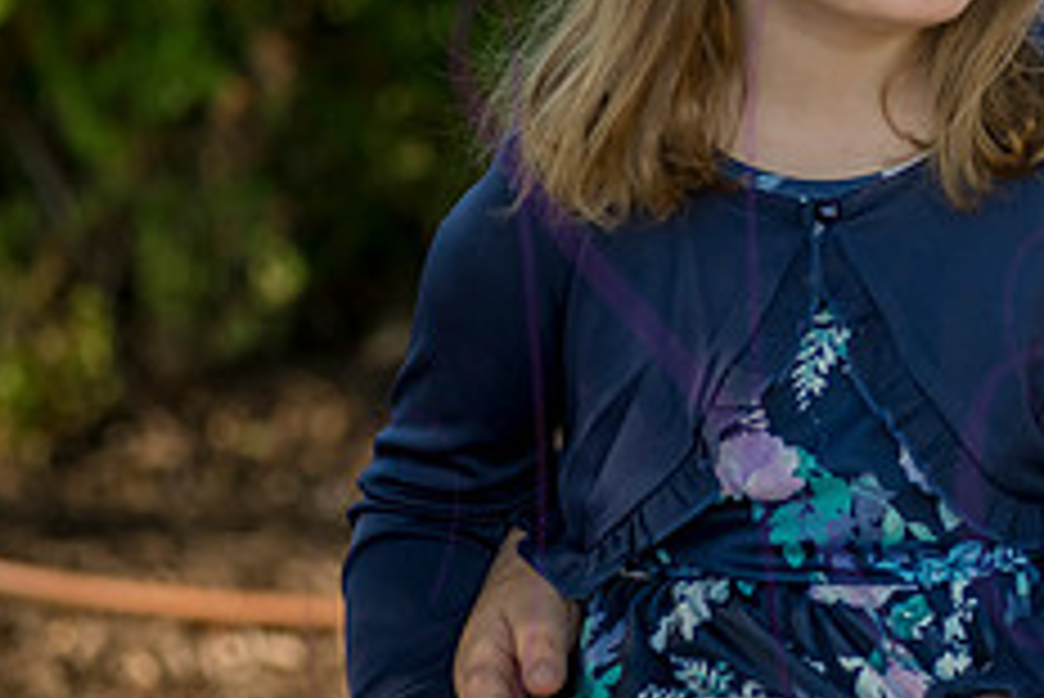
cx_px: 1206
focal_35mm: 300
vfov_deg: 4.6
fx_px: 8705
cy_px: 47
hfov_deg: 6.8
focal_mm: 120
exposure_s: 1/500
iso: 400
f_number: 4
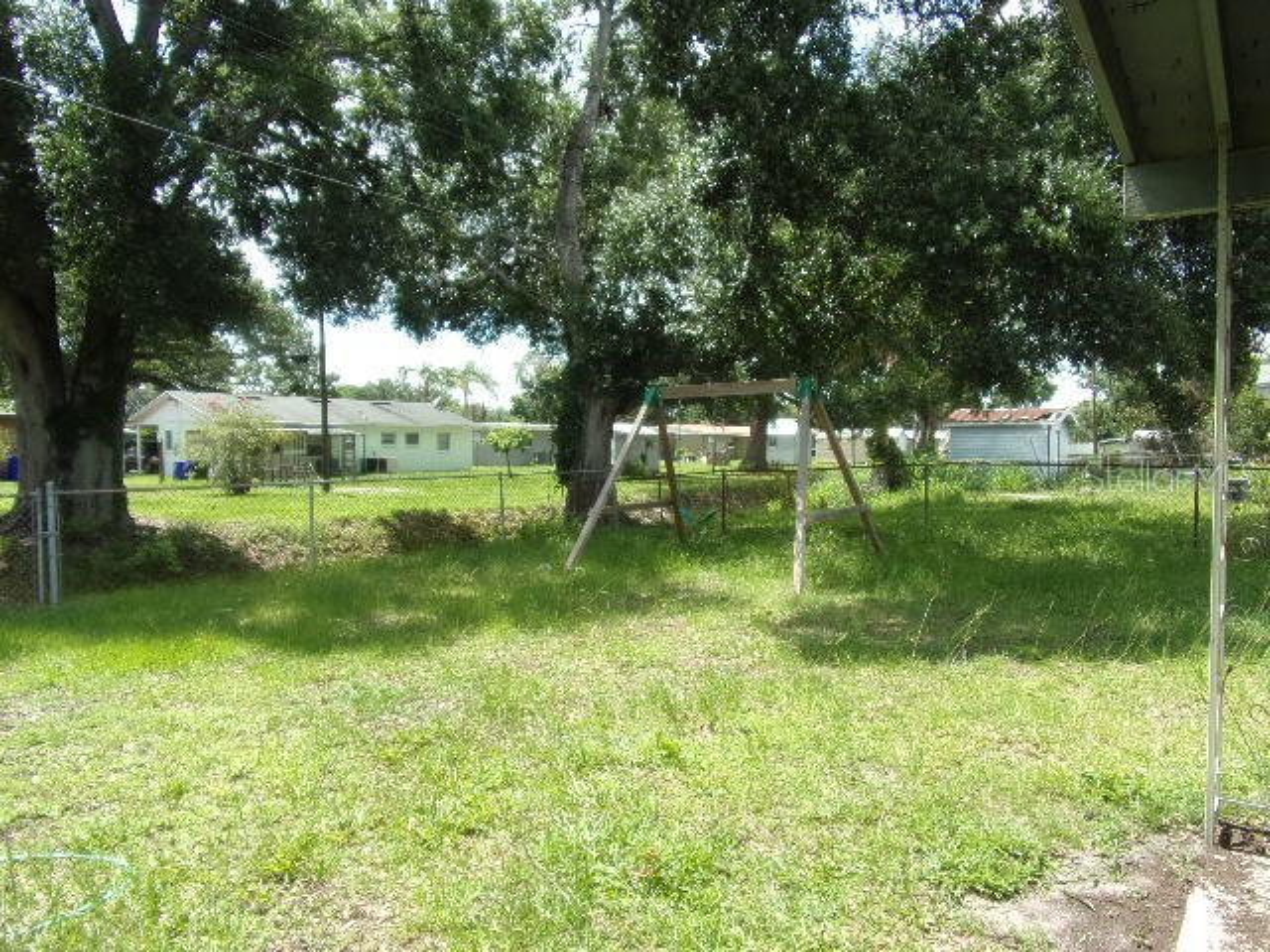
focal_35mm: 24
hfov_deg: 71.6
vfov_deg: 56.8
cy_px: 476
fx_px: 881
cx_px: 635
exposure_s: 1/420
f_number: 3.3
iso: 80
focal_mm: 4.3
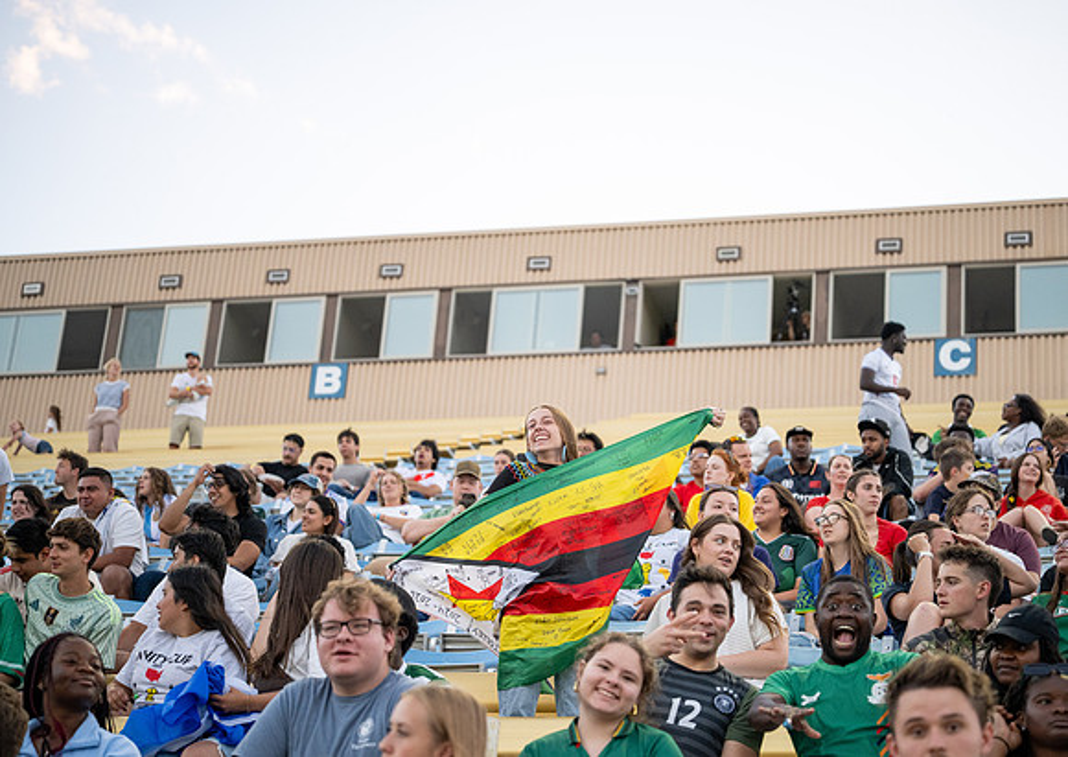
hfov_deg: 26.7
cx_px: 578
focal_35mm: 74
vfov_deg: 19.1
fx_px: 2248
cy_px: 372
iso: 2000
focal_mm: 70
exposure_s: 1/500
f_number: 2.8
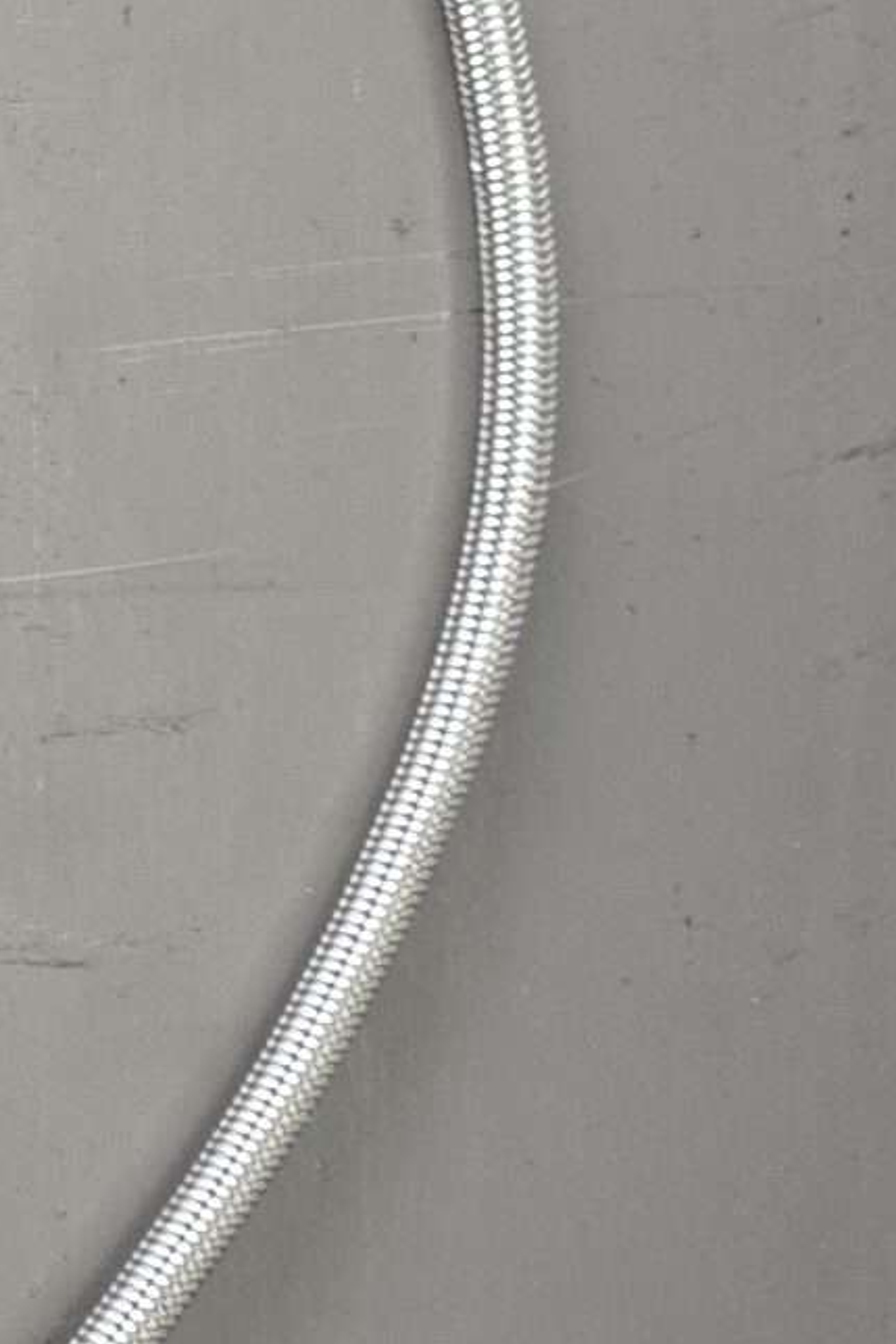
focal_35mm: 95
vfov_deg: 21.1
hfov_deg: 13.1
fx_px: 3546
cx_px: -667
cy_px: 215
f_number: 1.7
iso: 250
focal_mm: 6.3
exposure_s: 1/120
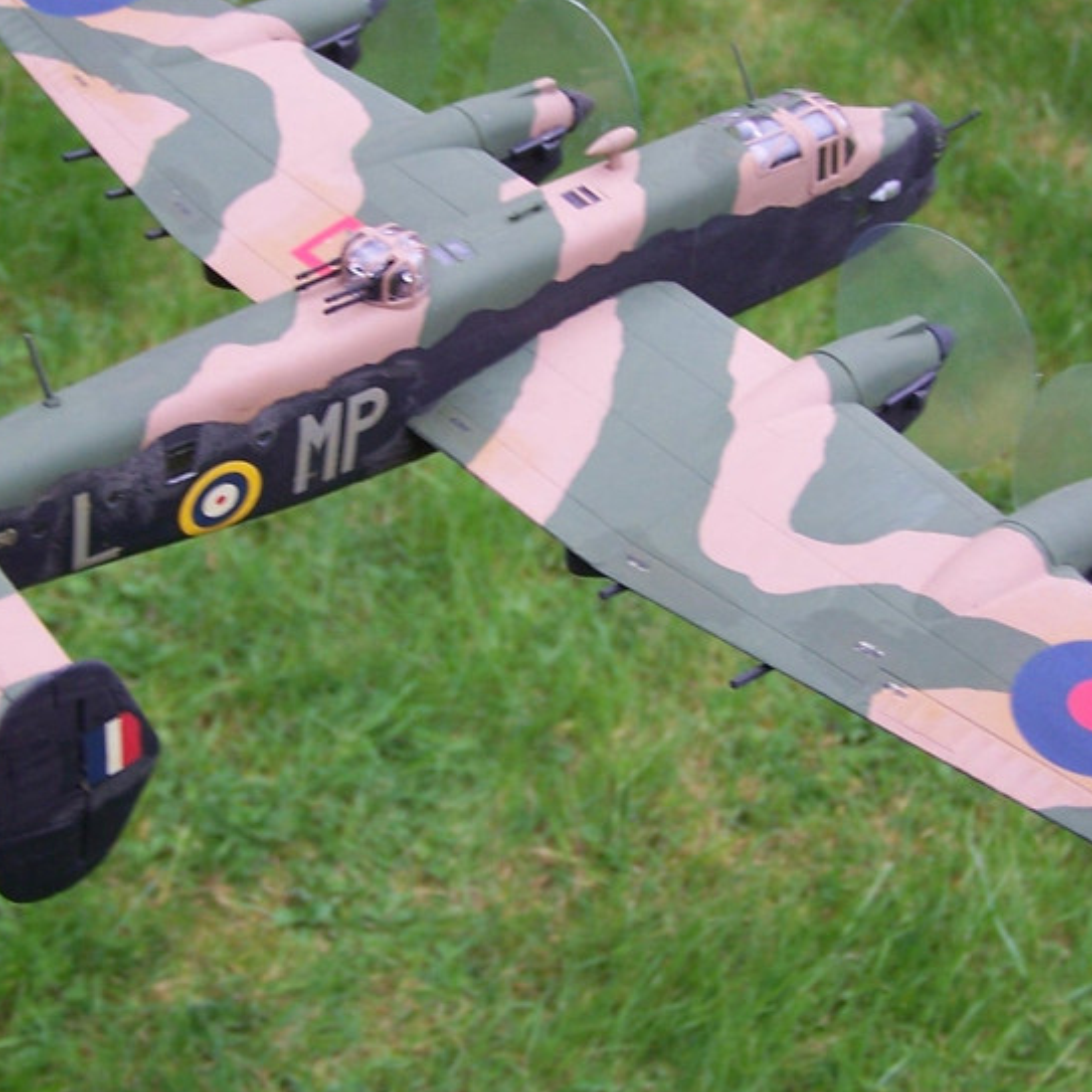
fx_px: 2356
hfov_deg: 26.1
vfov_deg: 26.1
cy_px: 517
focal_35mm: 66
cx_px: 548
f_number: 2.8
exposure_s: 1/45
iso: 80
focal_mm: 6.3
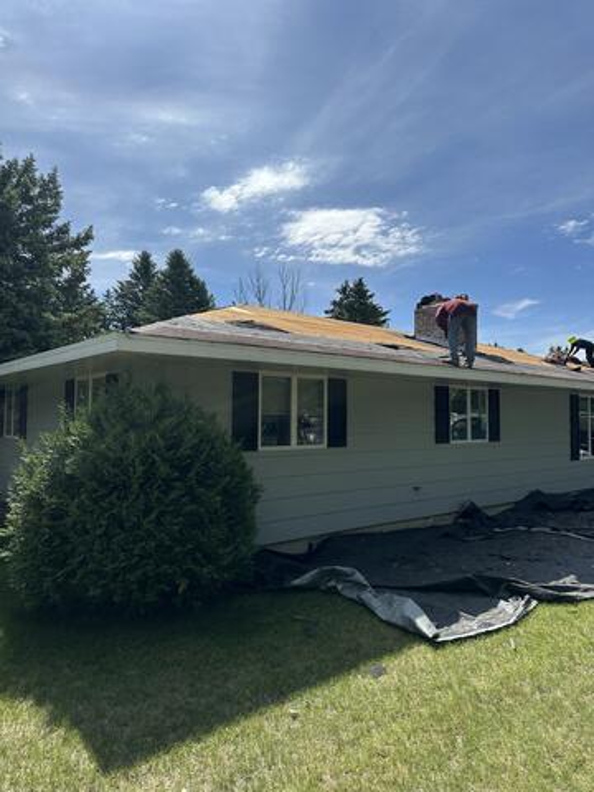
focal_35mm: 24
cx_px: 297
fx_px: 549
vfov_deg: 71.6
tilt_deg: +3.4
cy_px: 396
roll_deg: +0.1
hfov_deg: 56.8
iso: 80
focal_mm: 6.86
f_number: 1.78
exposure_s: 1/6623
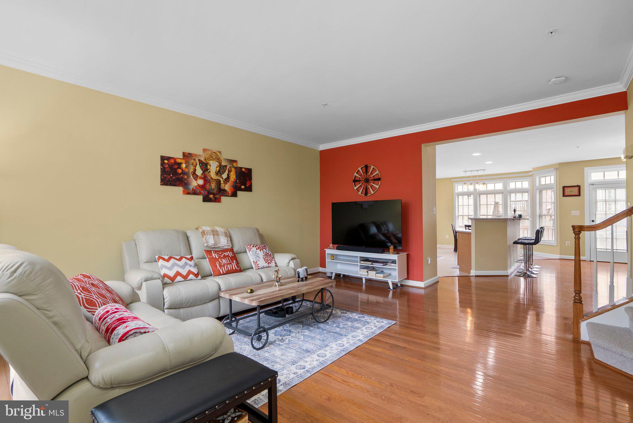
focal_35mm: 16
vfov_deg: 73.8
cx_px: 316
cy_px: 212
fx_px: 281
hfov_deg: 96.7
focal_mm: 16
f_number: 8
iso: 250
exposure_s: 1/4
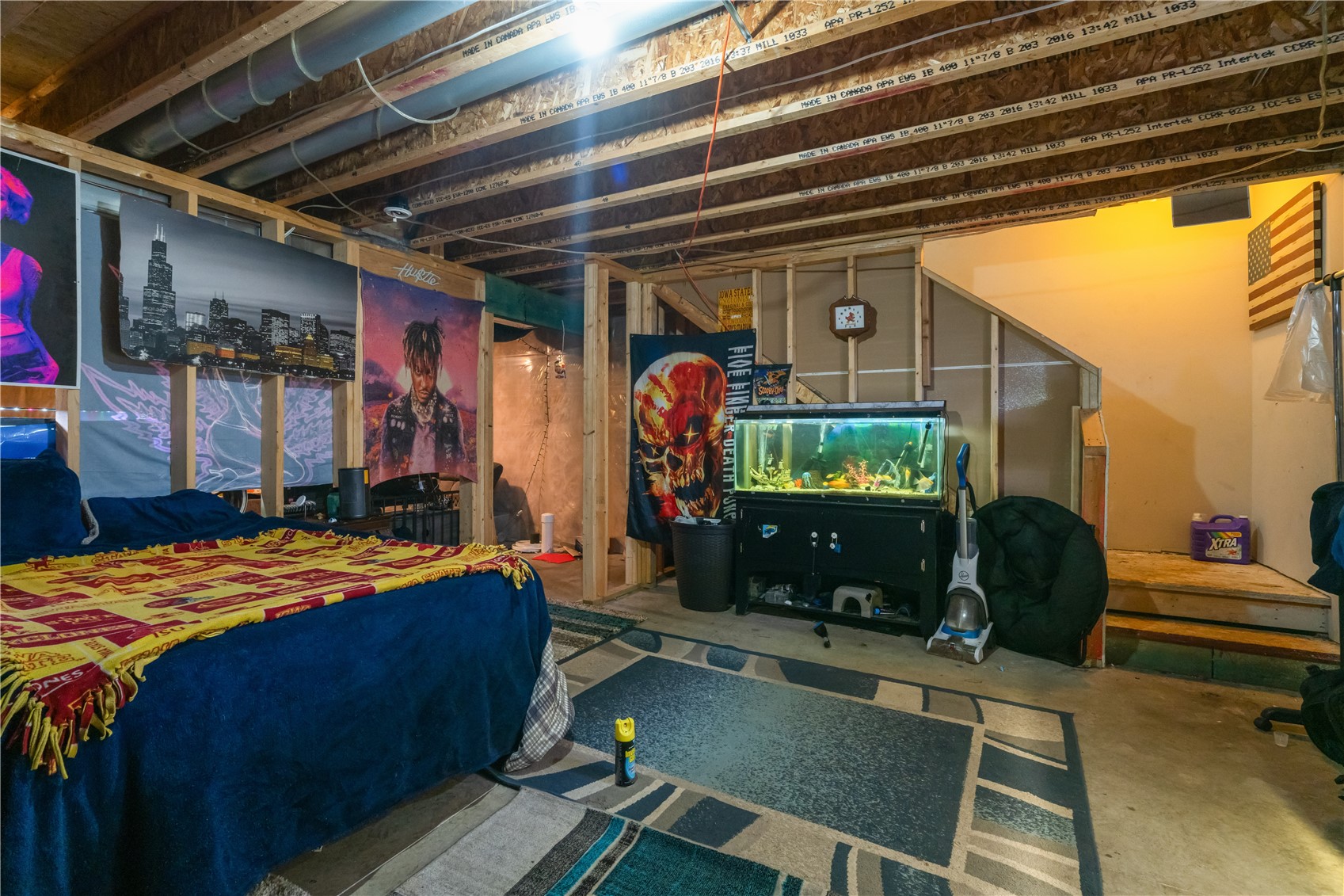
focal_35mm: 16
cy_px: 448
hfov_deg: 96.7
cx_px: 672
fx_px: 597
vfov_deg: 73.7
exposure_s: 2.5
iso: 400
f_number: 10
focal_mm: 16
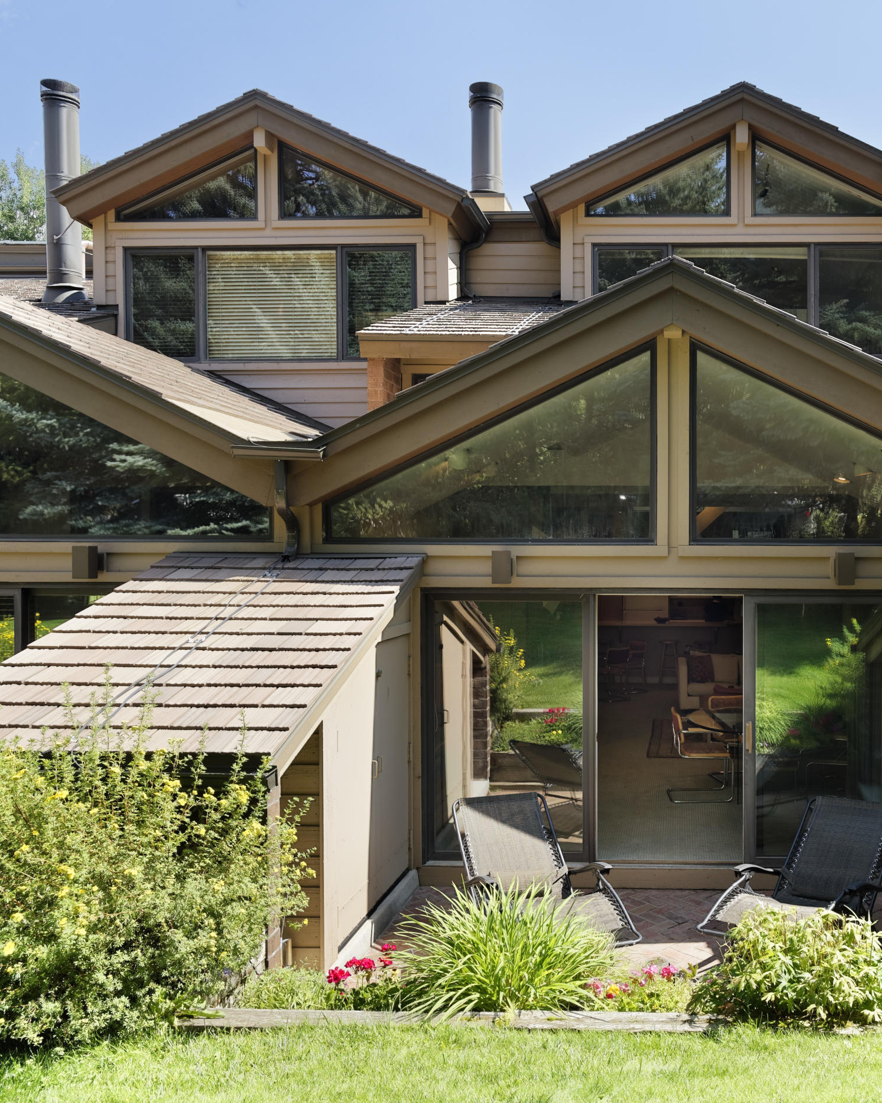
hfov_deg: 46.4
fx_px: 979
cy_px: 563
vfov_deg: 58.8
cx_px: 681
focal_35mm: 30
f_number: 7.1
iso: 125
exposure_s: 1/100
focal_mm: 20
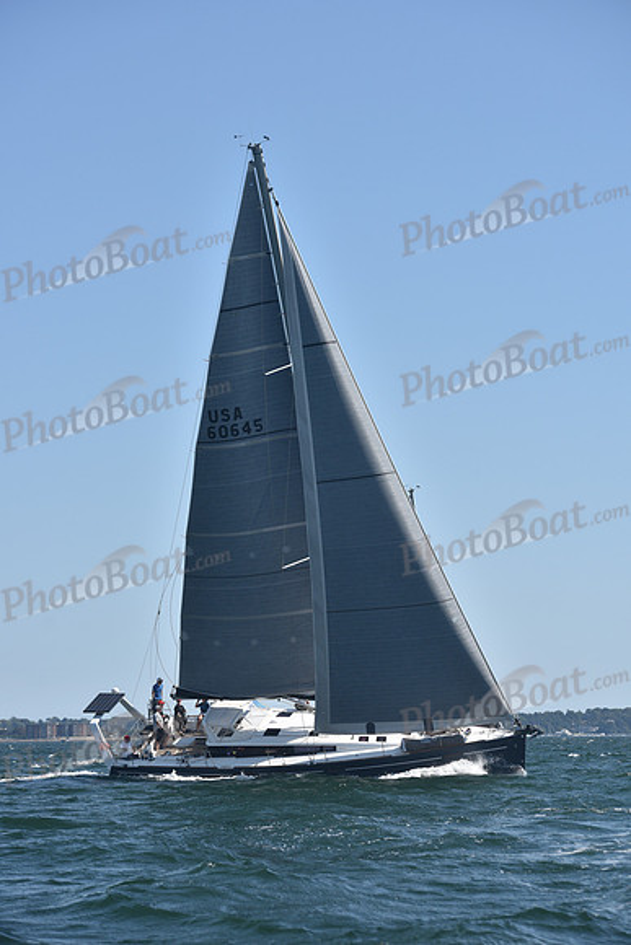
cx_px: 316
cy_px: 472
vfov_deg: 21.5
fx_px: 2496
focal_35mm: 95
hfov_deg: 14.4
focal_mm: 95
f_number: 5.6
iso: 250
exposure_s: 1/1000
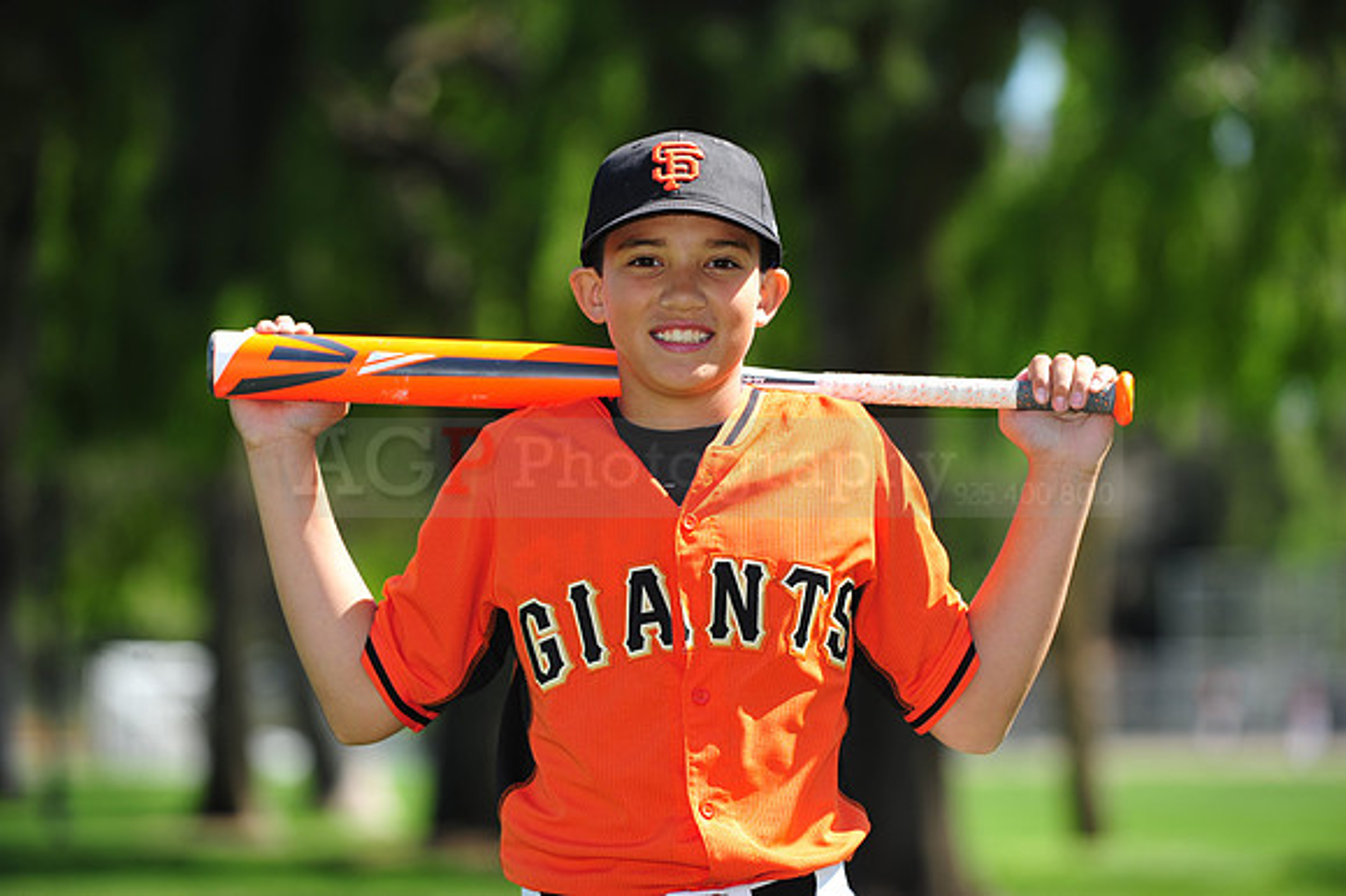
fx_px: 6539
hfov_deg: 11.8
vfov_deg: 7.8
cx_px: 673
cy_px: 448
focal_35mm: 175
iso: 200
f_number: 4.5
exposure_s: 1/800
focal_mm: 175
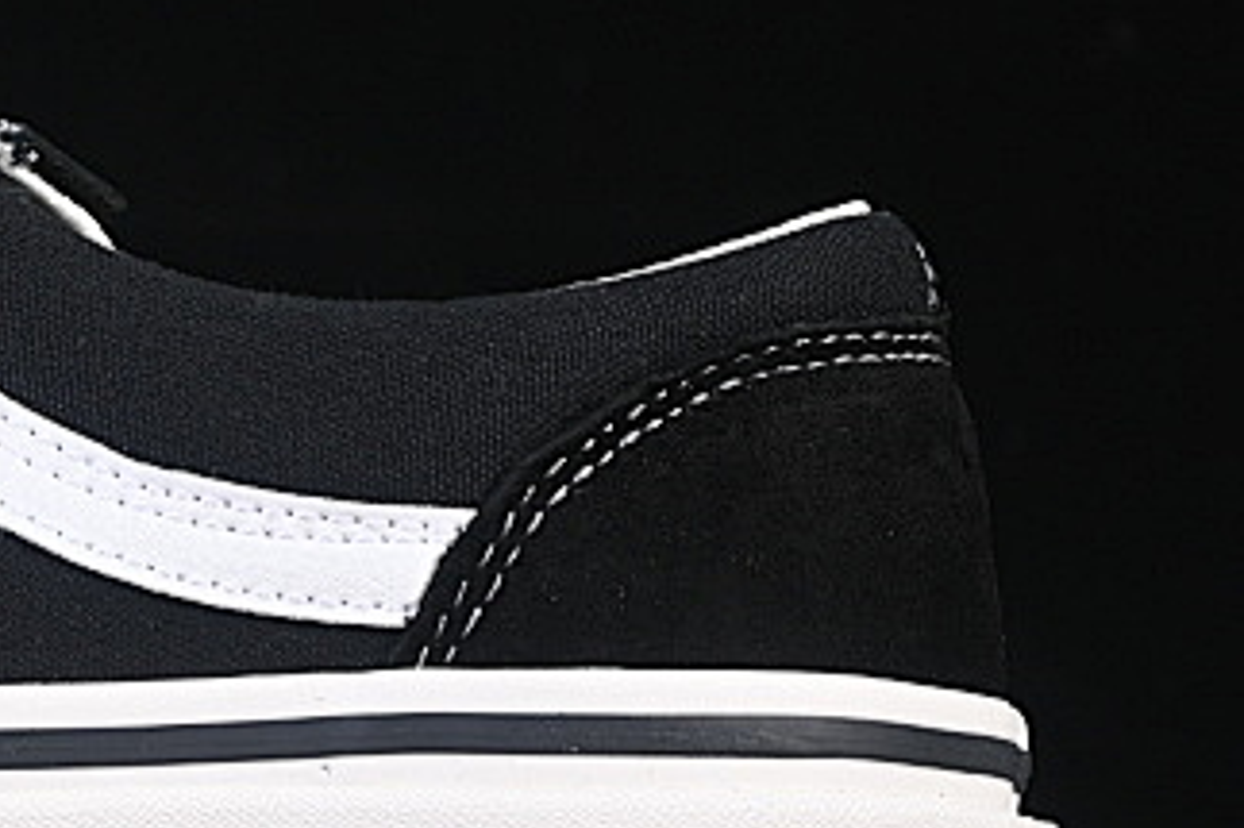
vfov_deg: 5.5
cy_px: 204
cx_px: -312
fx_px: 8669
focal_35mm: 251
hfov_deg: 8.1
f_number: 6.3
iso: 160
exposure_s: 1/50
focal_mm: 50
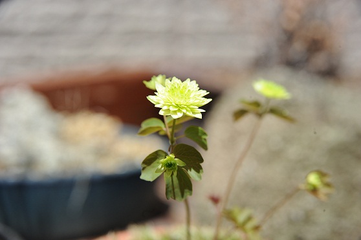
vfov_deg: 13.0
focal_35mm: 105
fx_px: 1052
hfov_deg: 19.5
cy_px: 120
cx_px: 180
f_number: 13
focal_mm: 105
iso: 640
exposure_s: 1/500
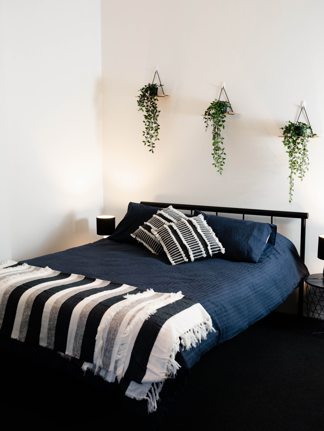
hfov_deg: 37.7
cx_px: 162
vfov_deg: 48.9
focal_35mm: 38
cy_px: 198
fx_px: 474
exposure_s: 1/60
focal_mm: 35
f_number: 5
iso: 1000
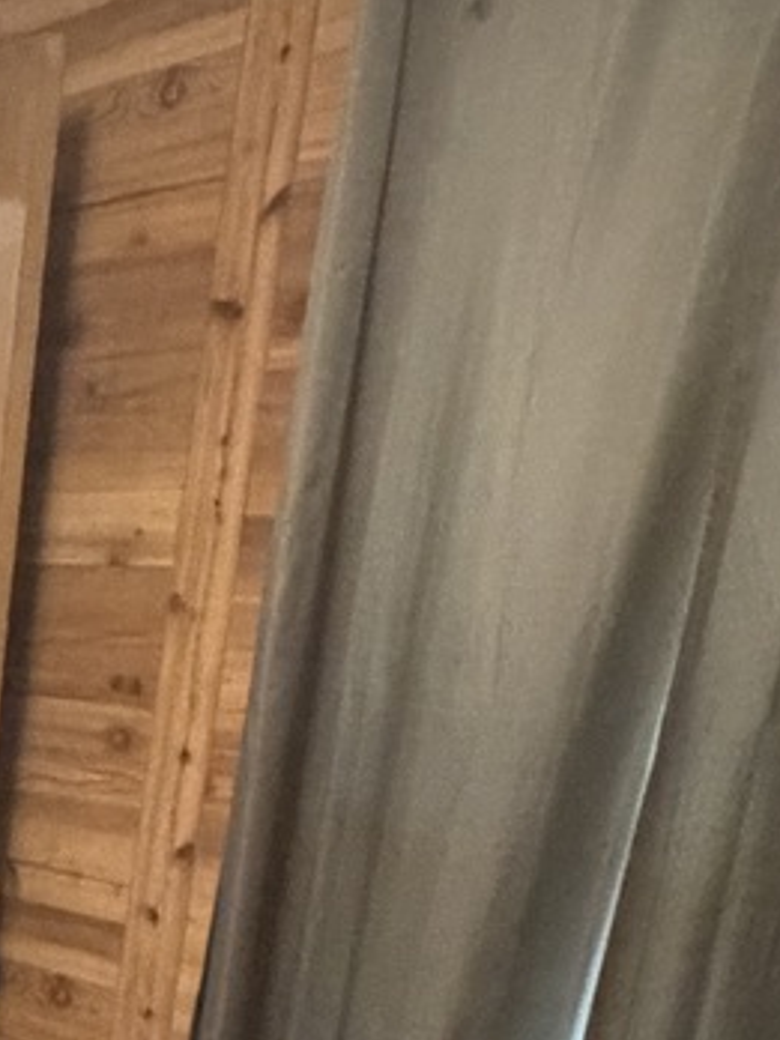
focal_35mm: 58
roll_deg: +0.4
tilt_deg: -19.3
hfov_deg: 19.2
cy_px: 1139
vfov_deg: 29.9
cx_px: -625
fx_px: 1743
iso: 1250
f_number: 2.2
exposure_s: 1/40
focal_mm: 2.22
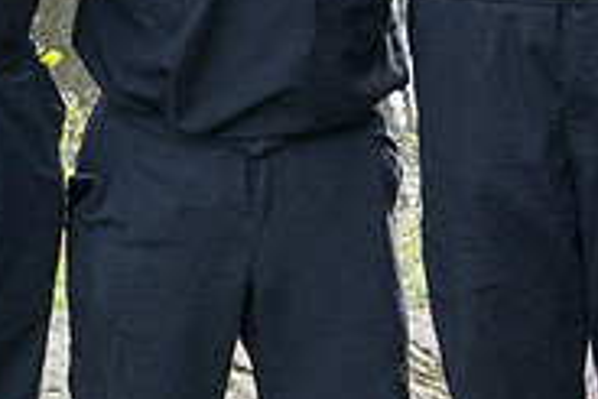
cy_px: -188
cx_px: 283
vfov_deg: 9.1
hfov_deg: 14.0
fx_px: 2444
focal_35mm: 147
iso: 4000
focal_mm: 32
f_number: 8
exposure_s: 1/800
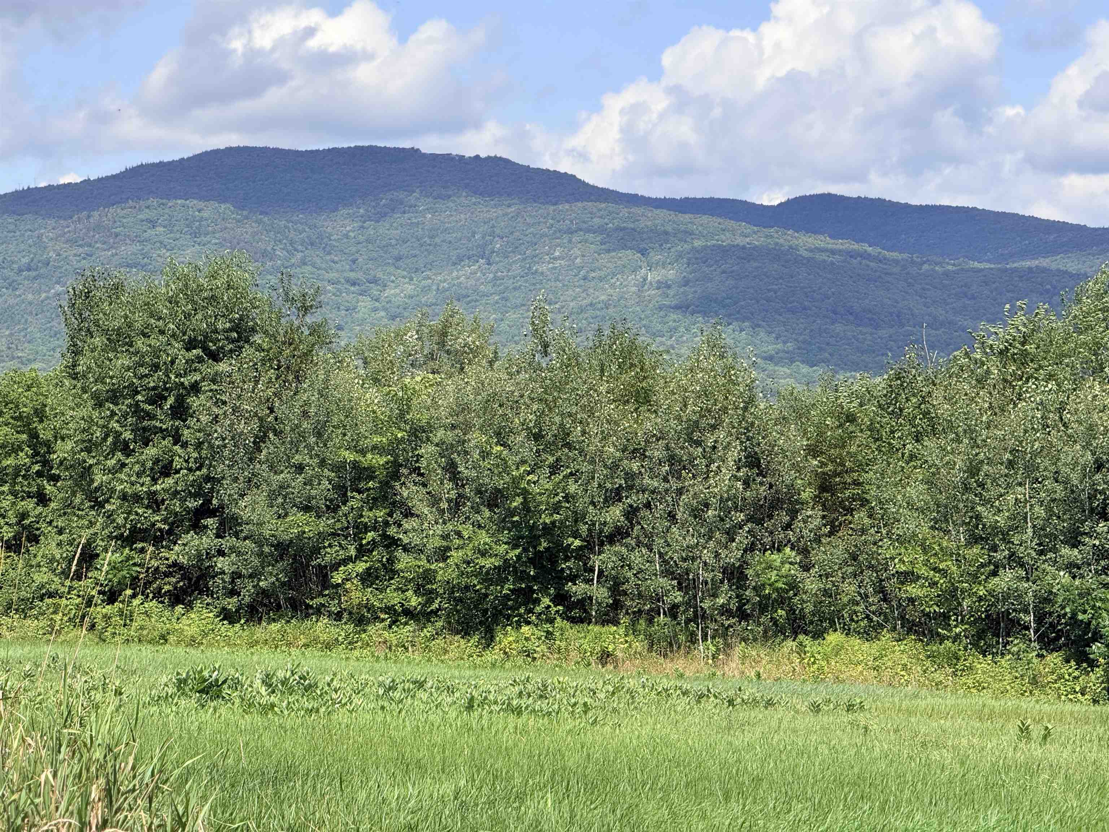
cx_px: 554
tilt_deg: +2.6
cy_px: 416
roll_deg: +0.0
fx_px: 3844
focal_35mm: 120
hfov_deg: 16.4
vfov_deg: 12.3
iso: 64
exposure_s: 1/1451
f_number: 2.8
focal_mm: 15.66
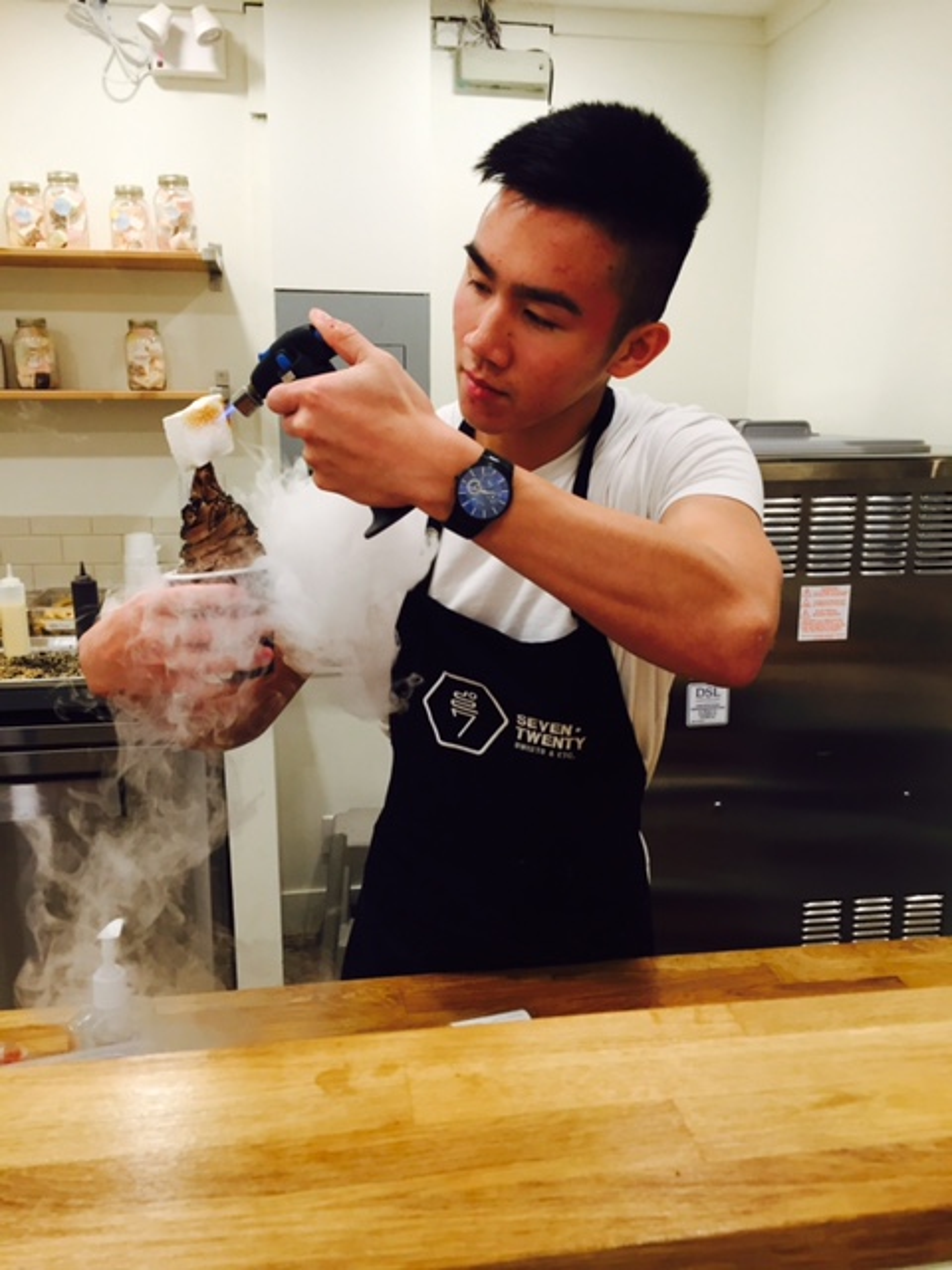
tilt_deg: -12.1
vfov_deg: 61.7
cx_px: 476
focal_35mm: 29
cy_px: 635
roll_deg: -0.9
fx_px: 1063
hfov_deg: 48.2
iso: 80
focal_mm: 4.15
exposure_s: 1/30
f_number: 2.2
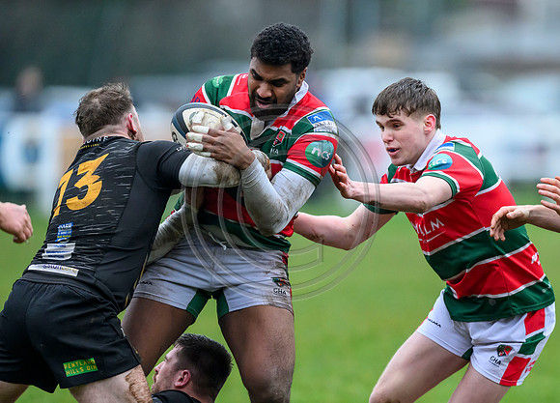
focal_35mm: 560
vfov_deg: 2.6
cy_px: 257
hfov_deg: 3.6
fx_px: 8927
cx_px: 397
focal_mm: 400
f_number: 3.5
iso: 4000
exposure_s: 1/2000
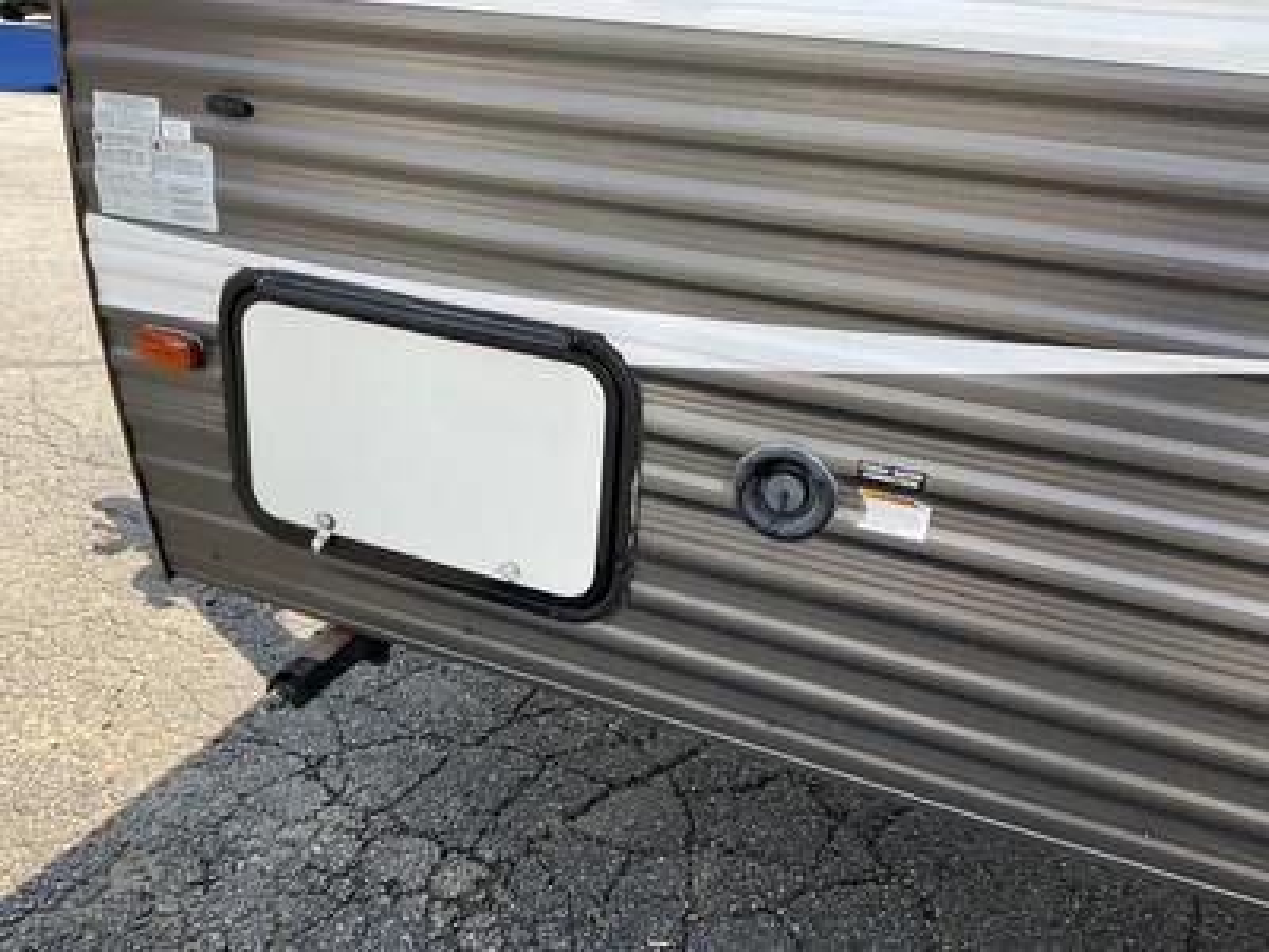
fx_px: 1063
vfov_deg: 48.2
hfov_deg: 61.7
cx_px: 634
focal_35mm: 29
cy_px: 476
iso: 25
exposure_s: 1/450
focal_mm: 3
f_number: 1.8
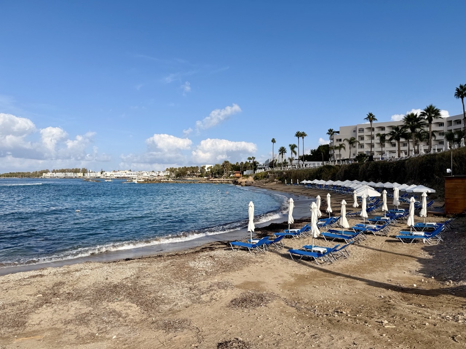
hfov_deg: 71.6
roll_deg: -1.8
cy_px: 174
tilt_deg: +0.5
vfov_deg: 56.8
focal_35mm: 24
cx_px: 233
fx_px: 323
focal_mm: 6.76
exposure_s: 1/8130
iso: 80
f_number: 1.78
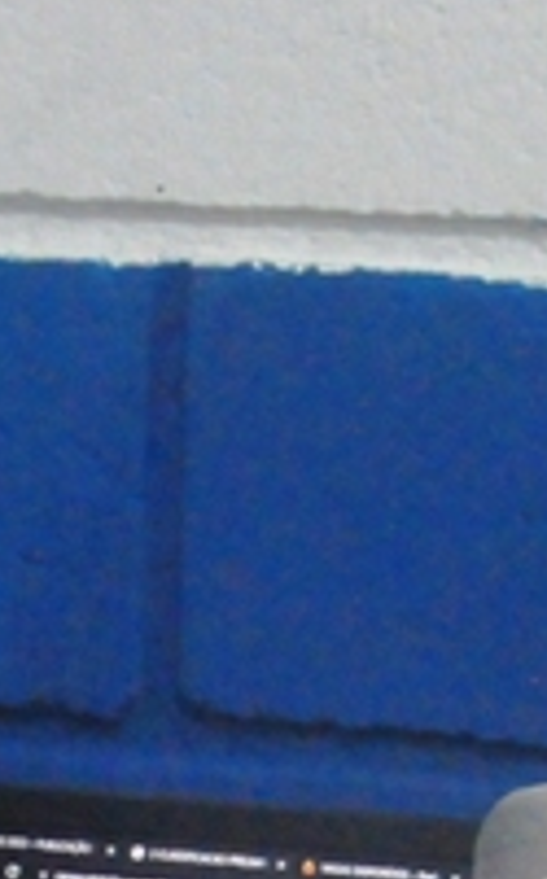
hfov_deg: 1.6
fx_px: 19595
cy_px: 1063
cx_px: 210
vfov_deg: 2.6
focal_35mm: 819
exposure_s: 1/160
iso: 3200
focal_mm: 105
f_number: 6.3
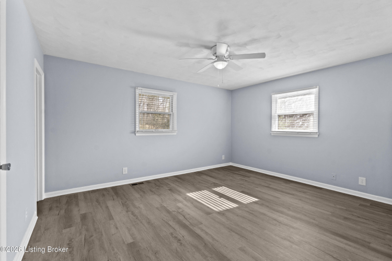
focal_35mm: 15
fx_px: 163
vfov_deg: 77.3
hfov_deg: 100.4
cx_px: 196
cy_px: 130
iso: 400
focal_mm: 10
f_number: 11
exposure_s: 1/8
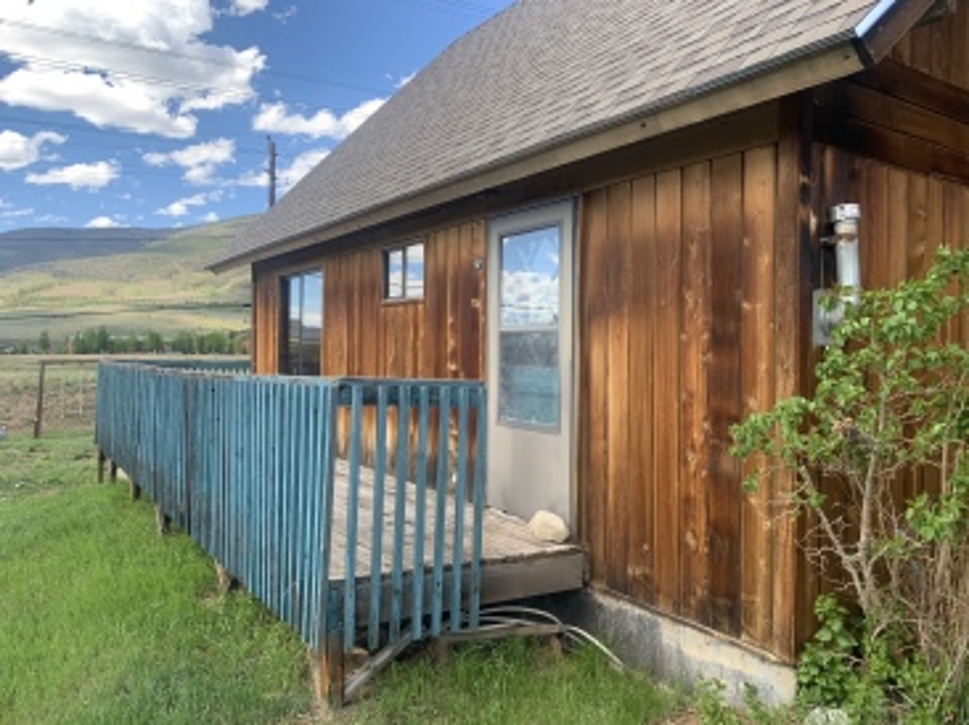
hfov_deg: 67.3
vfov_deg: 53.0
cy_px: 362
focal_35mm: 26
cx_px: 484
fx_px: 727
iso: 25
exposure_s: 1/334
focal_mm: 4.25
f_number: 1.8
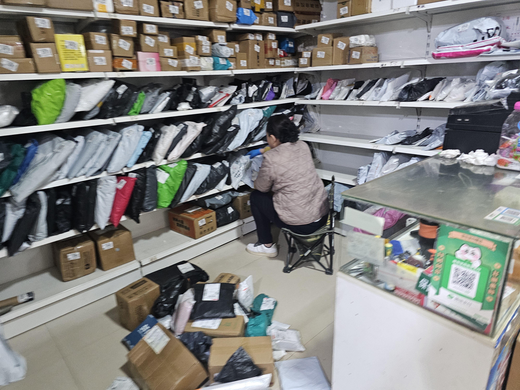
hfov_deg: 73.9
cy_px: 195
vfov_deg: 58.9
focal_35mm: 23
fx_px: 346
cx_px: 260
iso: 800
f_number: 1.7
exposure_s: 1/50
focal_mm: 6.3
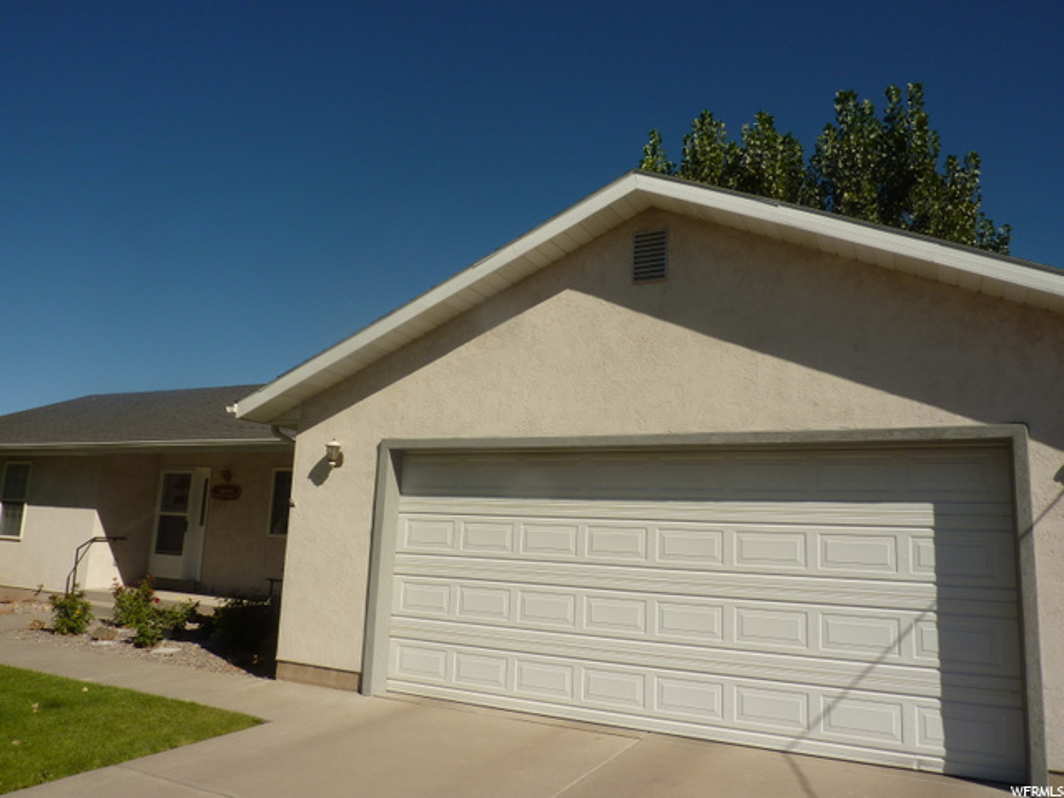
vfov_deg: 54.9
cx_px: 532
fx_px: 768
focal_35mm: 25
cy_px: 399
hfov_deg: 69.4
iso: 80
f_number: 5.6
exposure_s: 1/800
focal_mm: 4.1
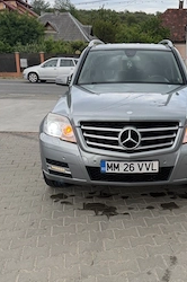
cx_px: 134
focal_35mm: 40
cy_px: 151
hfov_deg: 32.8
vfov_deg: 48.5
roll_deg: -0.8
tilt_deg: -16.2
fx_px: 313
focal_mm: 6.76
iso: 100
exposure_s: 1/193
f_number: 1.78
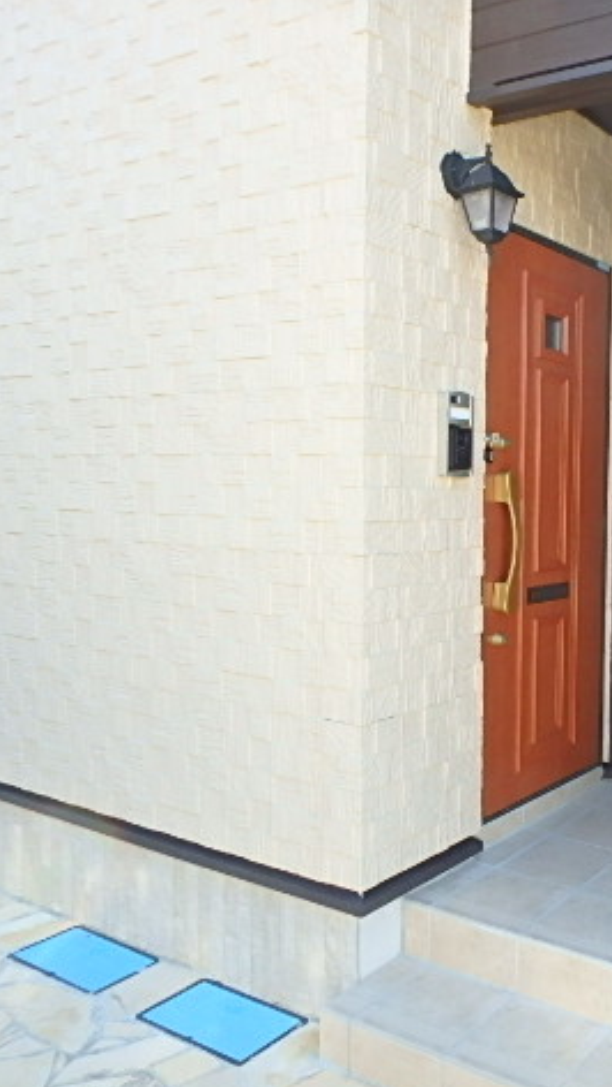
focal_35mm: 31
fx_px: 893
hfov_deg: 33.8
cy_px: 550
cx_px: 640
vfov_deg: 62.6
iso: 320
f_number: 3.5
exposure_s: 1/250
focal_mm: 3.7
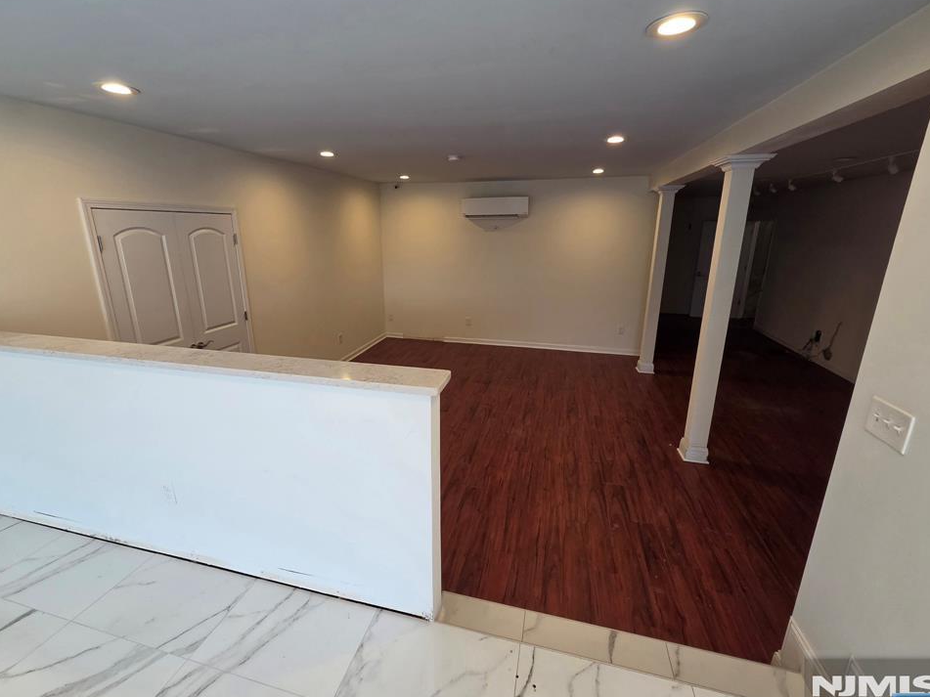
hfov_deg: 102.0
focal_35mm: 14
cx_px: 450
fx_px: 376
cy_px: 345
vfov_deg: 85.7
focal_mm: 2.2
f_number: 2.2
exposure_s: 1/120
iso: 250
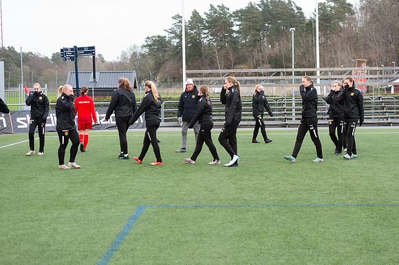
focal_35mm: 73
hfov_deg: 27.8
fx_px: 806
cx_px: 200
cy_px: 132
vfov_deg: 18.7
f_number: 4.5
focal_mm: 70
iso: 1400
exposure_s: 1/320
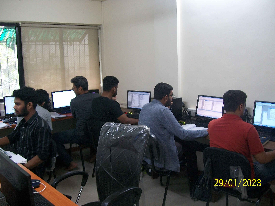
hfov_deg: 51.4
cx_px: 138
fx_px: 286
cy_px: 103
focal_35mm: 36
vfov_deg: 39.7
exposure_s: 1/8
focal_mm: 6
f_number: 2.7
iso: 80
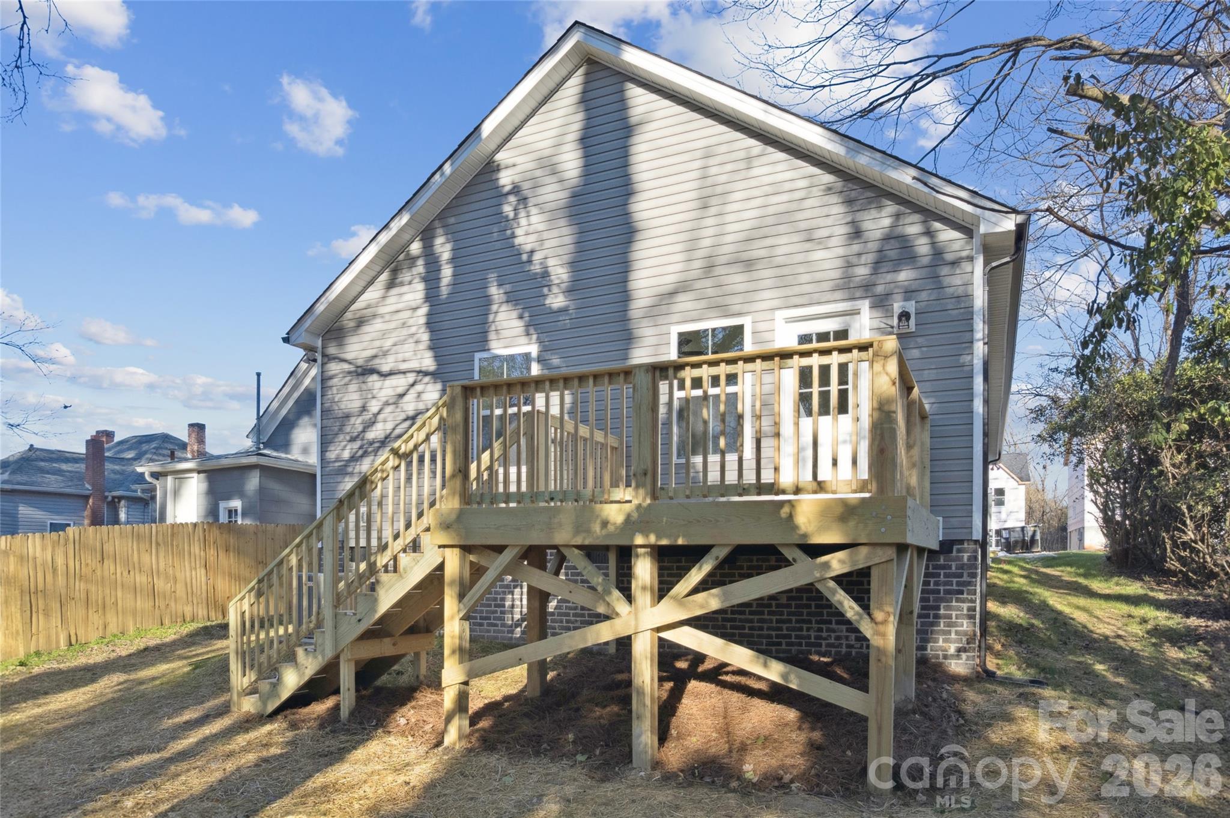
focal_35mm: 22
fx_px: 751
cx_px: 615
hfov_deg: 78.6
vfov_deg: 57.2
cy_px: 409
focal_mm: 8.38
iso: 110
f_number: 2.8
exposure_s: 1/120
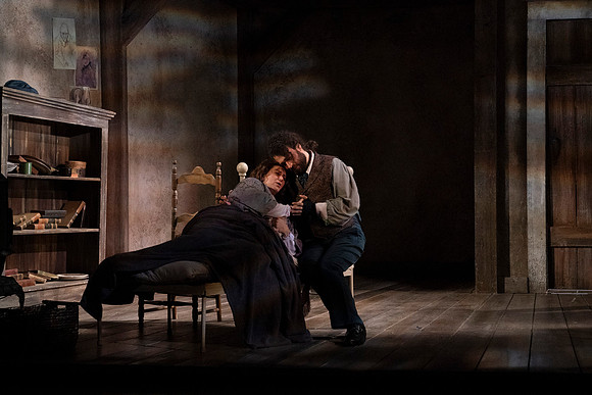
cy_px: 198
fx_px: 3290
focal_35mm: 200
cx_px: 296
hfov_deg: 10.3
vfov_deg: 6.9
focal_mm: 200
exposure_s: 1/320
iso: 16000
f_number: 10
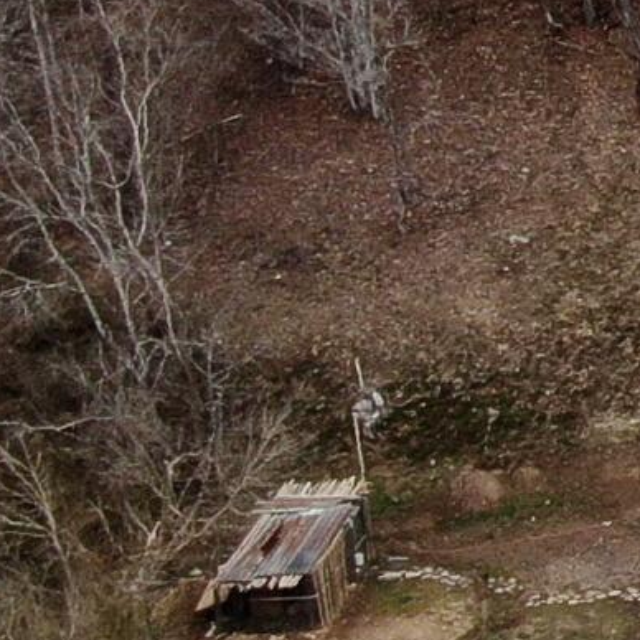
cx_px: 1821
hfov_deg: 9.0
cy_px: -132
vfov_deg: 10.5
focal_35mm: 164
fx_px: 3430
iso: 100
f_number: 2.8
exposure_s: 1/320
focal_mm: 4.39
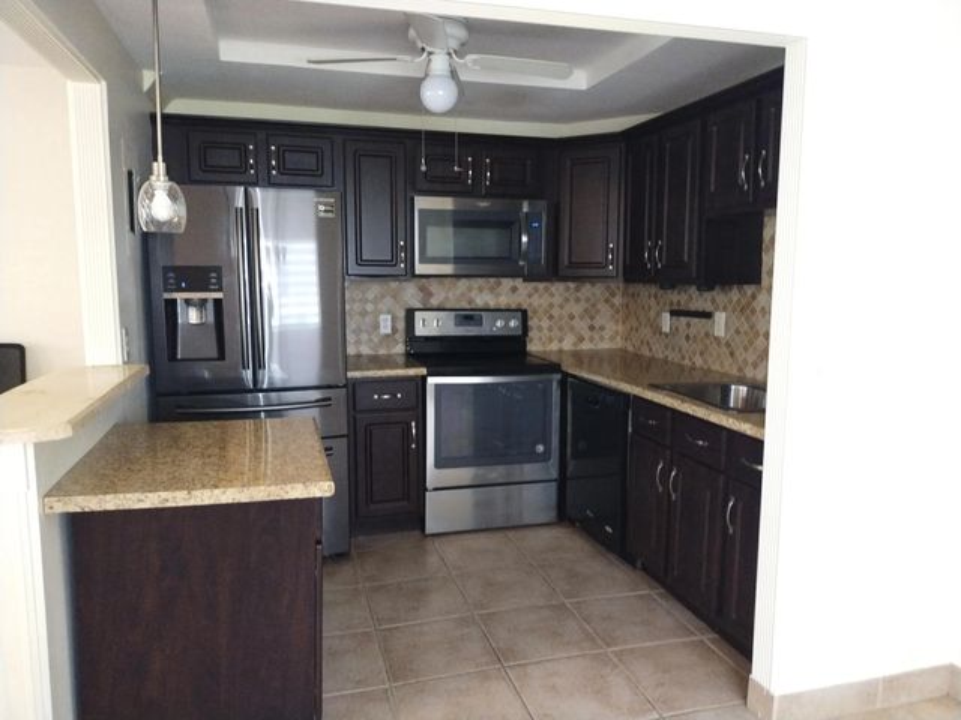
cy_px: 360
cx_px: 480
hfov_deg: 69.4
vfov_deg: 54.9
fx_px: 694
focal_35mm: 25
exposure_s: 1/26.8
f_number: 1.7
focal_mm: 4.71
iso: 400
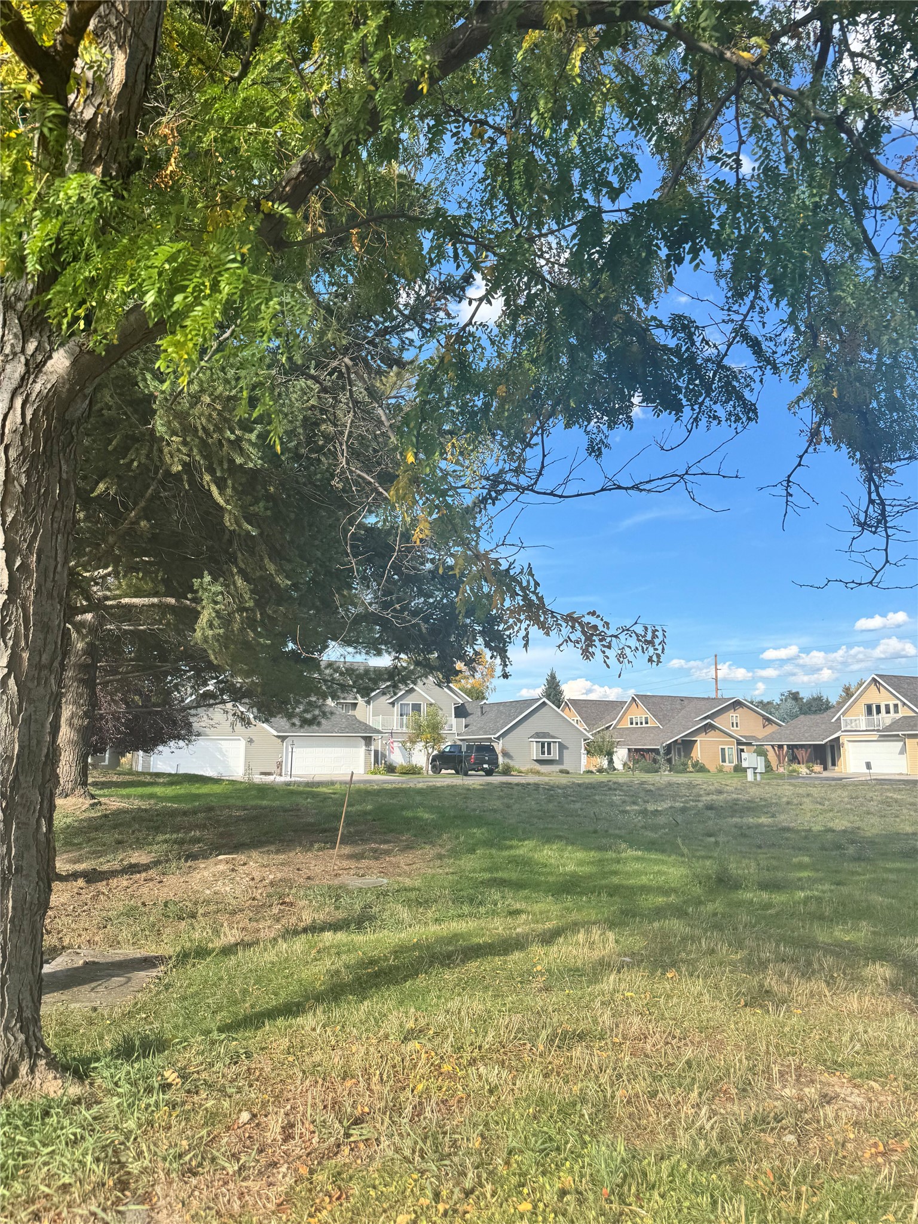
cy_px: 612
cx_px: 459
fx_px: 849
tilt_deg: +8.8
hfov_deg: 56.8
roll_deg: +1.6
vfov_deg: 71.6
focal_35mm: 24
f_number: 1.78
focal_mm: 6.76
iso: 80
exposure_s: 1/2041
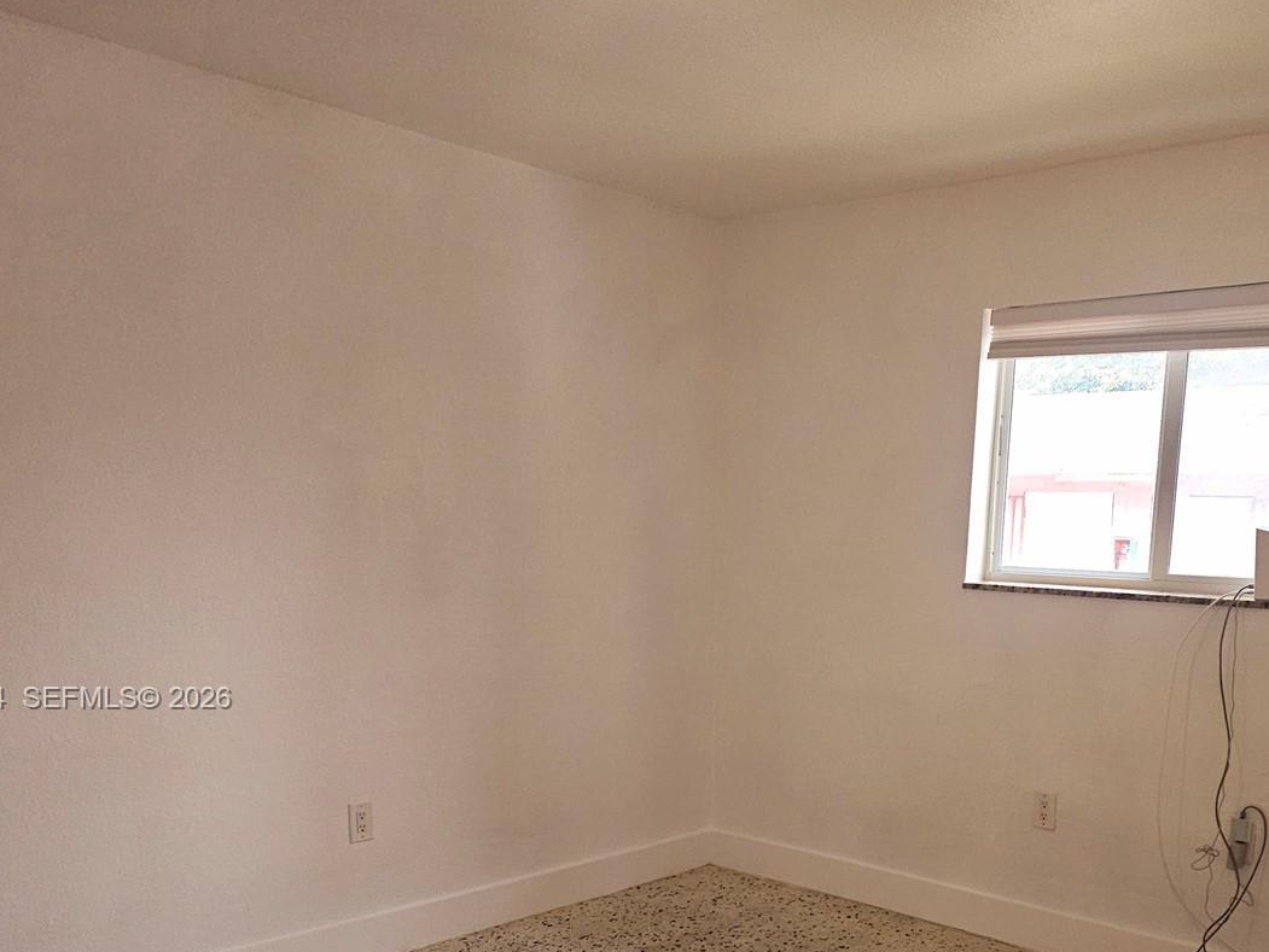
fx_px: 1284
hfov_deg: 51.8
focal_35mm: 35
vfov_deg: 39.7
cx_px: 821
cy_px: 700
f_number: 1.7
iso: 125
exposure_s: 1/180
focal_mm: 6.3
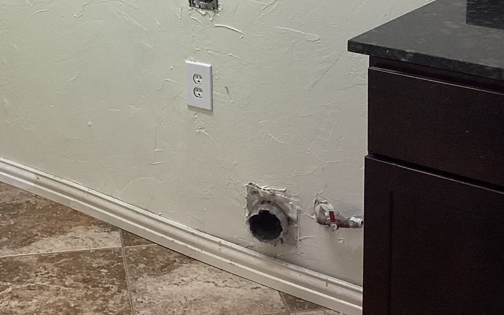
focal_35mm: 64
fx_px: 879
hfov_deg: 31.6
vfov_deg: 19.3
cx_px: 142
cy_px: -51
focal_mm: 3.3
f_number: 2.4
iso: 125
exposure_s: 1/60
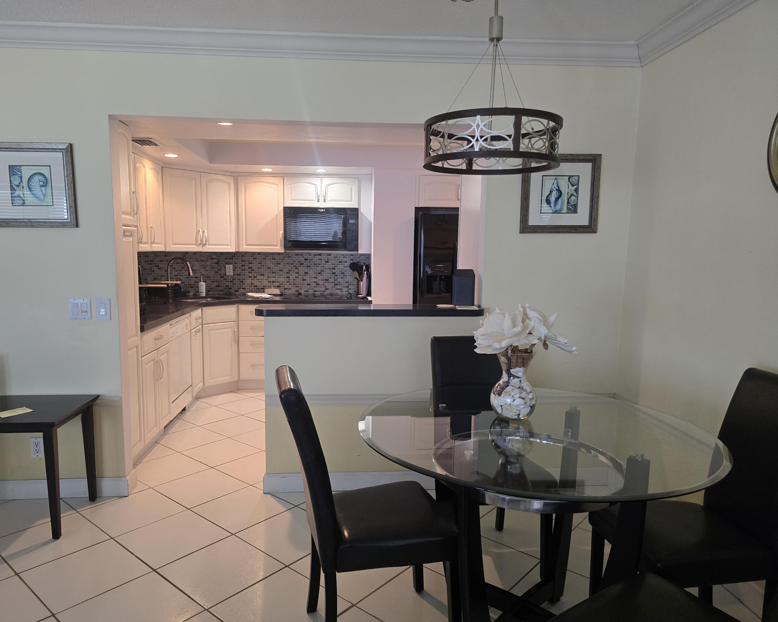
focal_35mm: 24
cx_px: 368
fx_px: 553
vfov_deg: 58.8
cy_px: 311
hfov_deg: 70.2
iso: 500
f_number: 1.7
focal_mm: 6.3
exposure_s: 1/120
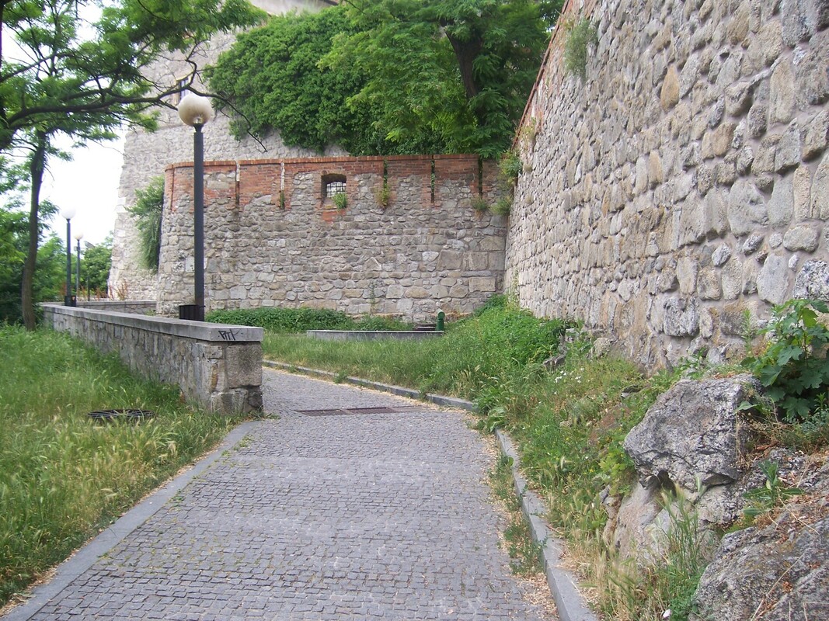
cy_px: 310
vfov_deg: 39.6
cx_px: 414
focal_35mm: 36
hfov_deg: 51.4
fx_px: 862
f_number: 2.8
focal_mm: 6.2
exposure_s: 1/250
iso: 80
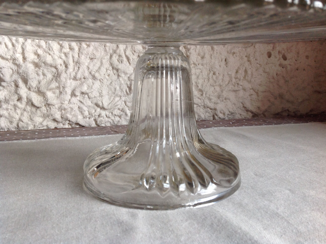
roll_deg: +0.0
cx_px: 163
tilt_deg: -9.9
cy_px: 122
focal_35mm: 35
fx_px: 329
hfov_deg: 52.7
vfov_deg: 40.6
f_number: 2.4
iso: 80
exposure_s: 1/15
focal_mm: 4.28
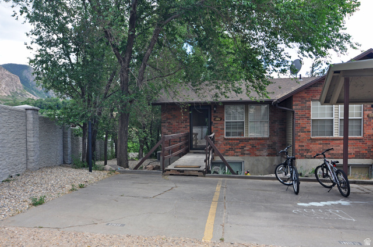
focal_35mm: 30
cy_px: 124
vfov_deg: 43.5
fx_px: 310
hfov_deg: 62.0
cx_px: 186
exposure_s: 1/200
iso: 200
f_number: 7.1
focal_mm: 20
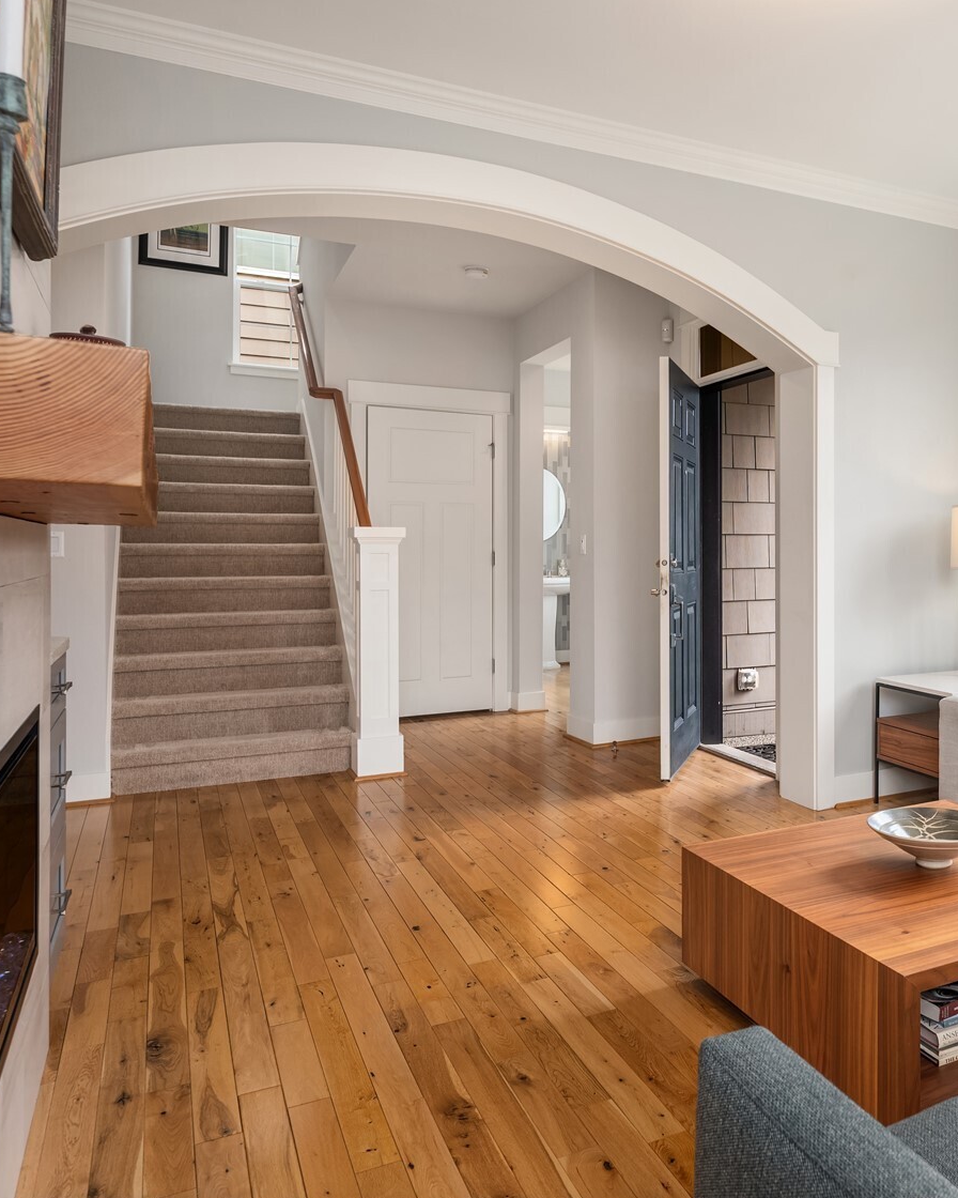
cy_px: 595
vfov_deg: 64.1
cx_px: 772
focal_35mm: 27
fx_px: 957
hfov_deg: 49.9
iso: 100
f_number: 7.1
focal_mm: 19
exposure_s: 1/6
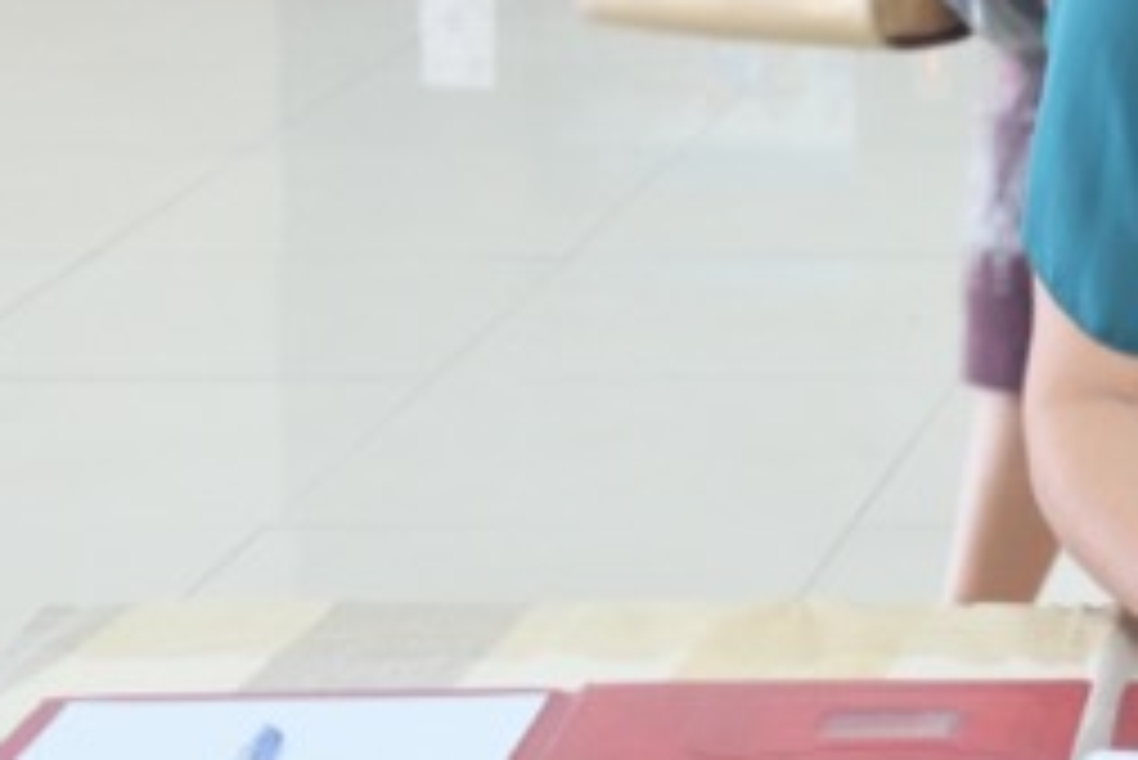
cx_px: 1795
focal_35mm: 146
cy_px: -411
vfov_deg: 9.1
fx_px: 4618
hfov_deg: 13.1
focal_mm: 24.3
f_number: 4.2
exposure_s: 1/30
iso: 1250
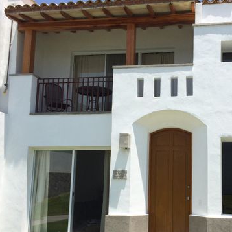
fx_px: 326
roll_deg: +0.2
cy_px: 145
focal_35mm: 43
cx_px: 171
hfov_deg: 38.3
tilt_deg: +7.8
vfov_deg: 38.9
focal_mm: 4.15
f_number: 2.2
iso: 32
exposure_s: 1/2415
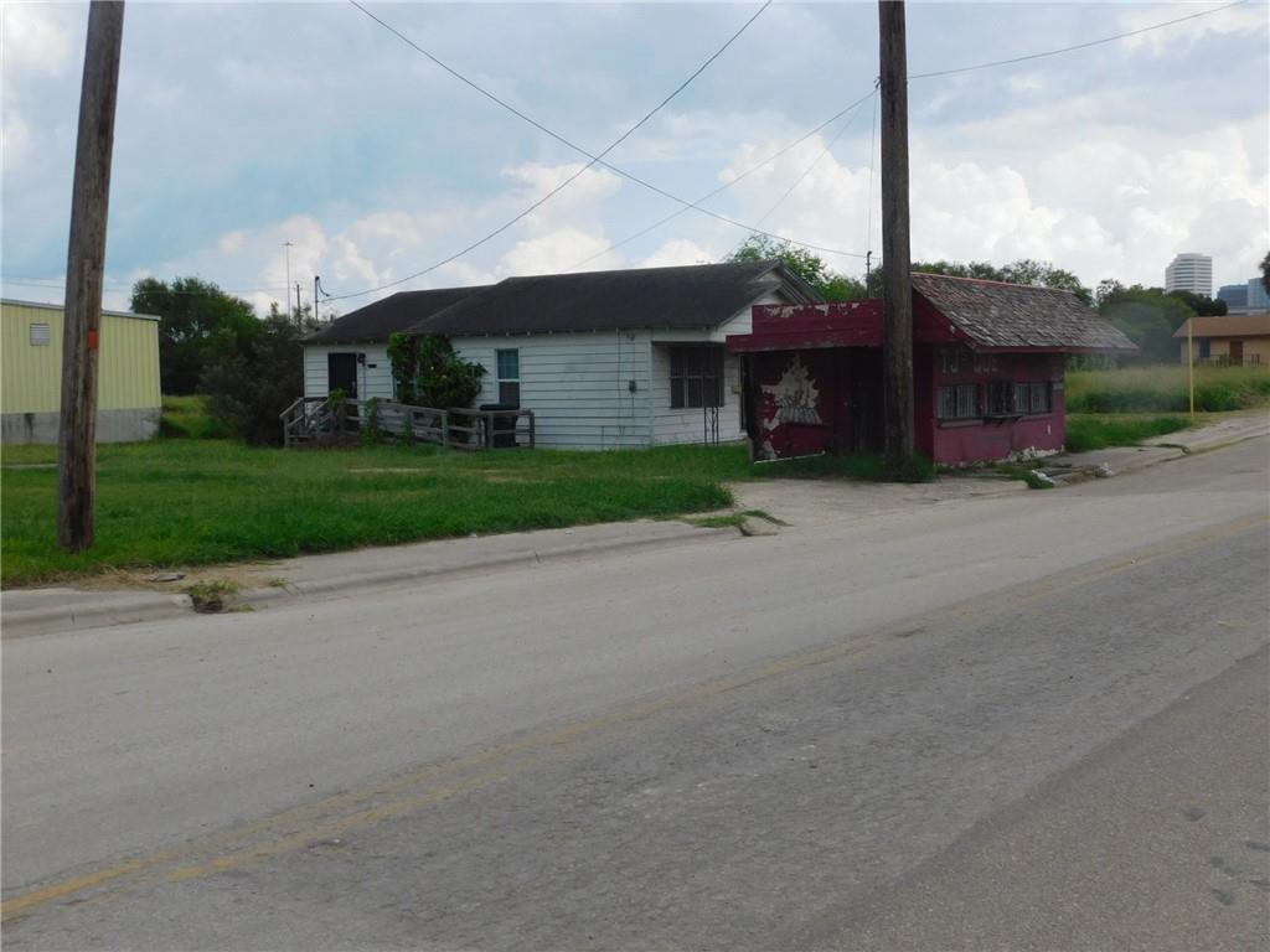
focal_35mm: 40
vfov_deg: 36.0
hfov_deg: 46.8
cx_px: 635
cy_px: 476
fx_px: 1468
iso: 125
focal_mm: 7.1
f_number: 7.2
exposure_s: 1/400
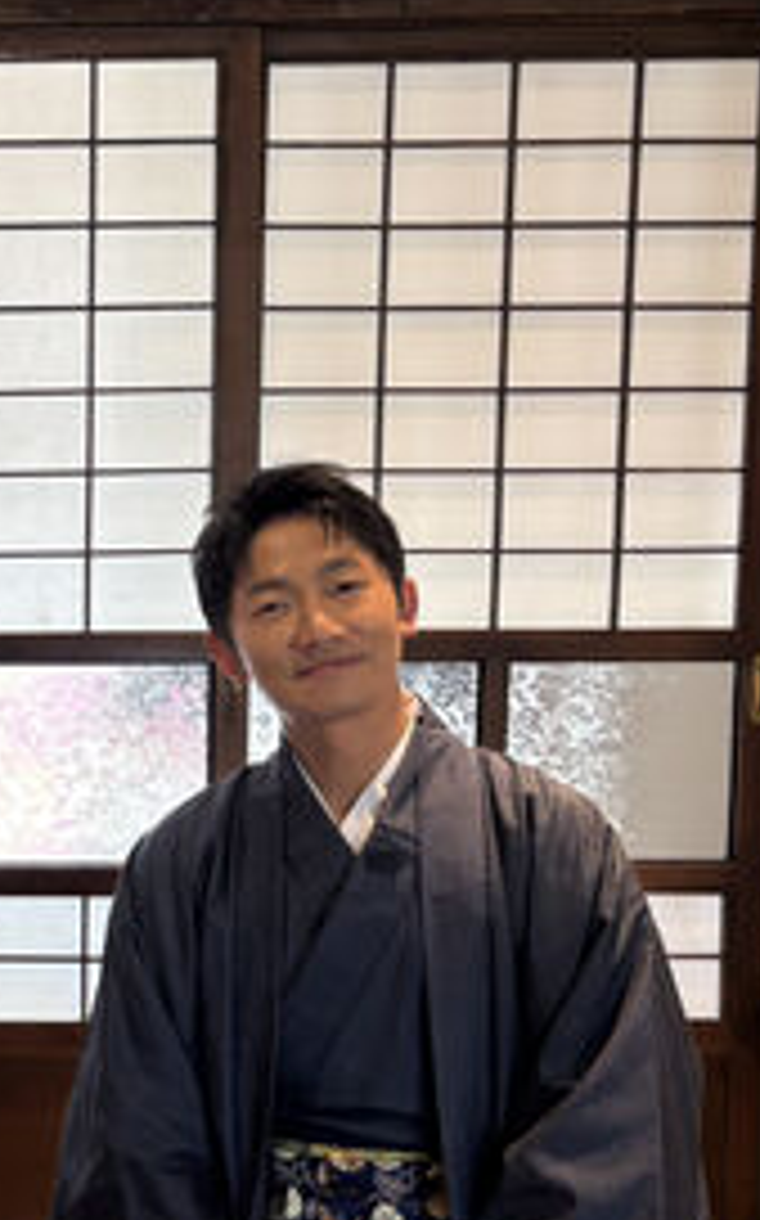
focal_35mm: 61
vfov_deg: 33.4
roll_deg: +0.3
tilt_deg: -4.2
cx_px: -378
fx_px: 2025
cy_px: 752
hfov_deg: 18.8
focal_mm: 5.96
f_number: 1.6
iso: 125
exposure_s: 1/60
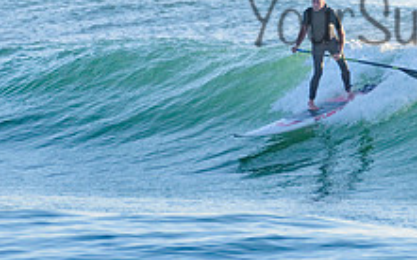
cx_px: 325
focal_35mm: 1637
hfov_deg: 1.3
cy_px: -75
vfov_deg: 0.8
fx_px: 18599
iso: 250
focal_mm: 500
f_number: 5.6
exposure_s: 1/2000
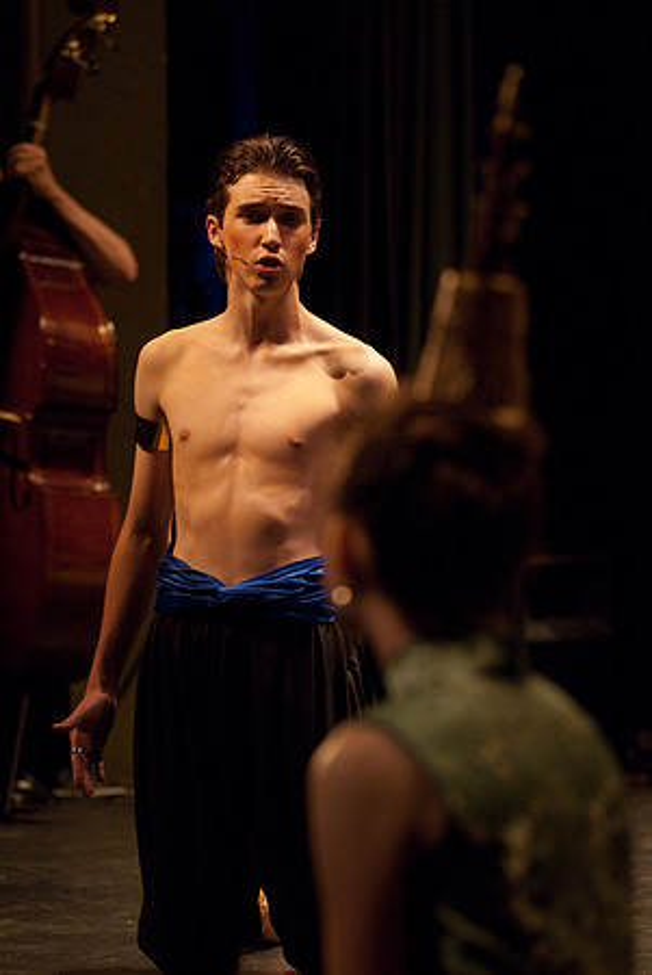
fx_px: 4716
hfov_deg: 7.9
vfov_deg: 11.8
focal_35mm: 174
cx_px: 326
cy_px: 488
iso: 1000
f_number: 2.8
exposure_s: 1/125
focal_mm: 116
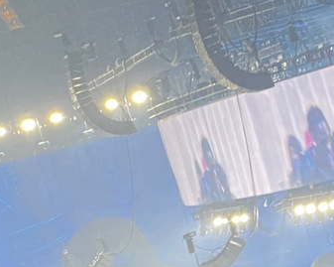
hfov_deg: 8.4
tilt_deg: -8.2
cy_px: 184
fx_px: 2222
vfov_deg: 6.9
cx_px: 477
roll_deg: +17.8
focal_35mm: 225
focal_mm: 9
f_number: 2.8
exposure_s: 1/35
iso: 1000
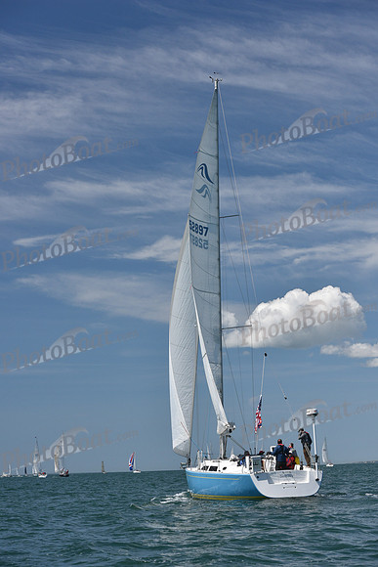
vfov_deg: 28.8
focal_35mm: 70
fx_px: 1102
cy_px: 284
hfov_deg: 19.5
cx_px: 189
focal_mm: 70
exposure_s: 1/800
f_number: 7.1
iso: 320
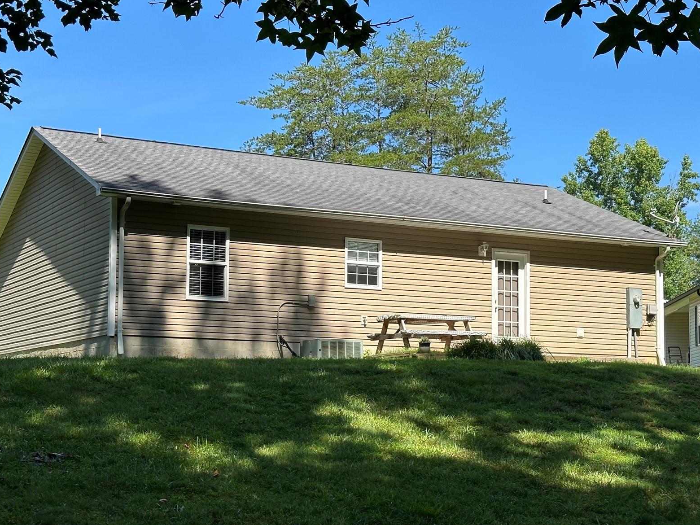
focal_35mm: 63
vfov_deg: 23.2
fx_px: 1274
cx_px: 360
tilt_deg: +5.4
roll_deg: -0.6
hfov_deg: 30.7
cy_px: 315
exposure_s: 1/2070
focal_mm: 6.86
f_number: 1.78
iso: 64
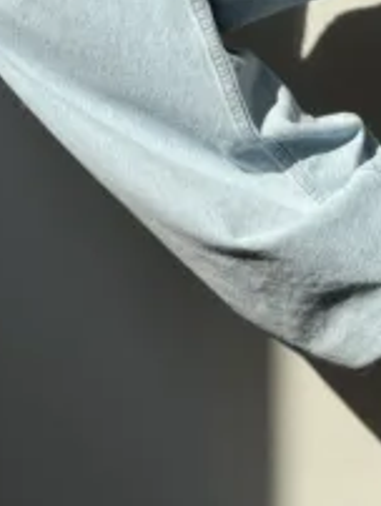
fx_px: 4833
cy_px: 31
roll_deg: +0.1
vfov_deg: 6.0
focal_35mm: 330
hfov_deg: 4.5
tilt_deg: -19.7
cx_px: 348
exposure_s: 1/638
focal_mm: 16.89
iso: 25
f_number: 2.8
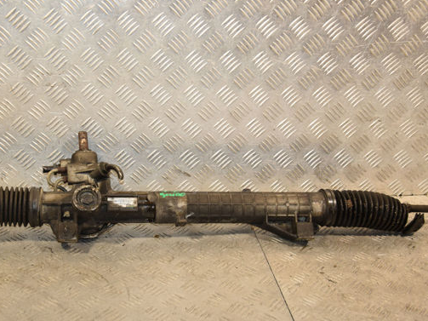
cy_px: 175
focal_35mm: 55
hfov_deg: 34.8
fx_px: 680
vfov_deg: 26.5
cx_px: 174
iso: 800
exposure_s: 1/200
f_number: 5.6
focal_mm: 30
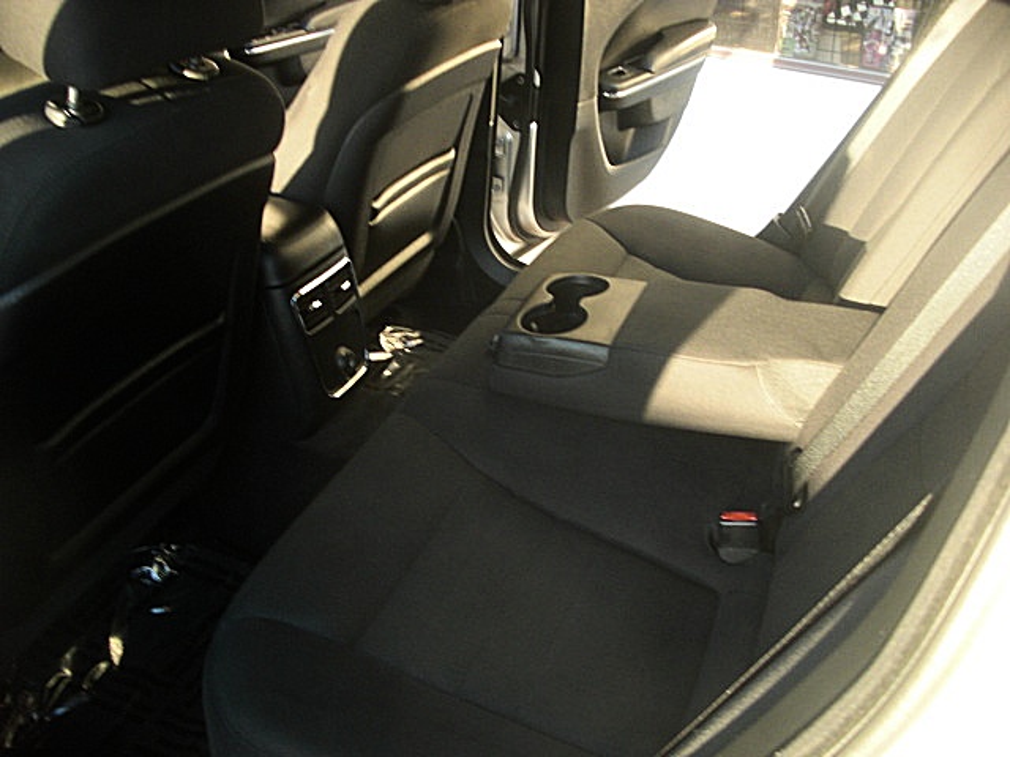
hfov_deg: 51.4
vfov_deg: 39.7
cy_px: 378
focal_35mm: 36
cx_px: 505
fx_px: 1050
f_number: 2.8
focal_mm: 6.3
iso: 200
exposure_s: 1/80
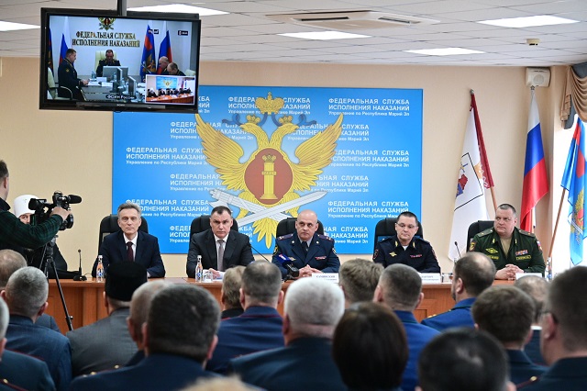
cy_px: 196
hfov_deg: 20.8
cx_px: 294
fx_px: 1597
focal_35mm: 98
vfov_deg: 13.9
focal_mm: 98
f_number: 5.6
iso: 3200
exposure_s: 1/200
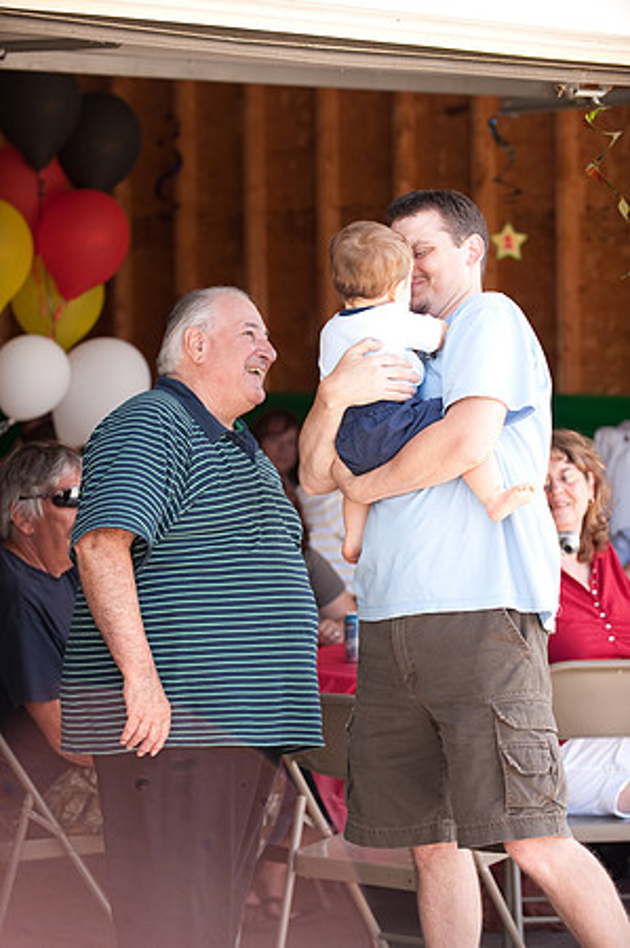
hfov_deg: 13.0
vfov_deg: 19.5
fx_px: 2762
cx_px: 315
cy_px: 474
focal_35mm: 105
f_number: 4
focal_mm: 105
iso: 400
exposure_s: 1/320
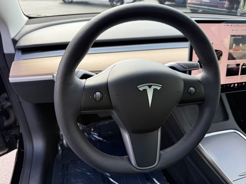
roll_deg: -3.3
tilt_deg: -32.6
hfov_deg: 71.6
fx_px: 171
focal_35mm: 24
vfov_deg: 56.8
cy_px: 92
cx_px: 123
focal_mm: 6.76
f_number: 1.78
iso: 80
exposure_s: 1/395
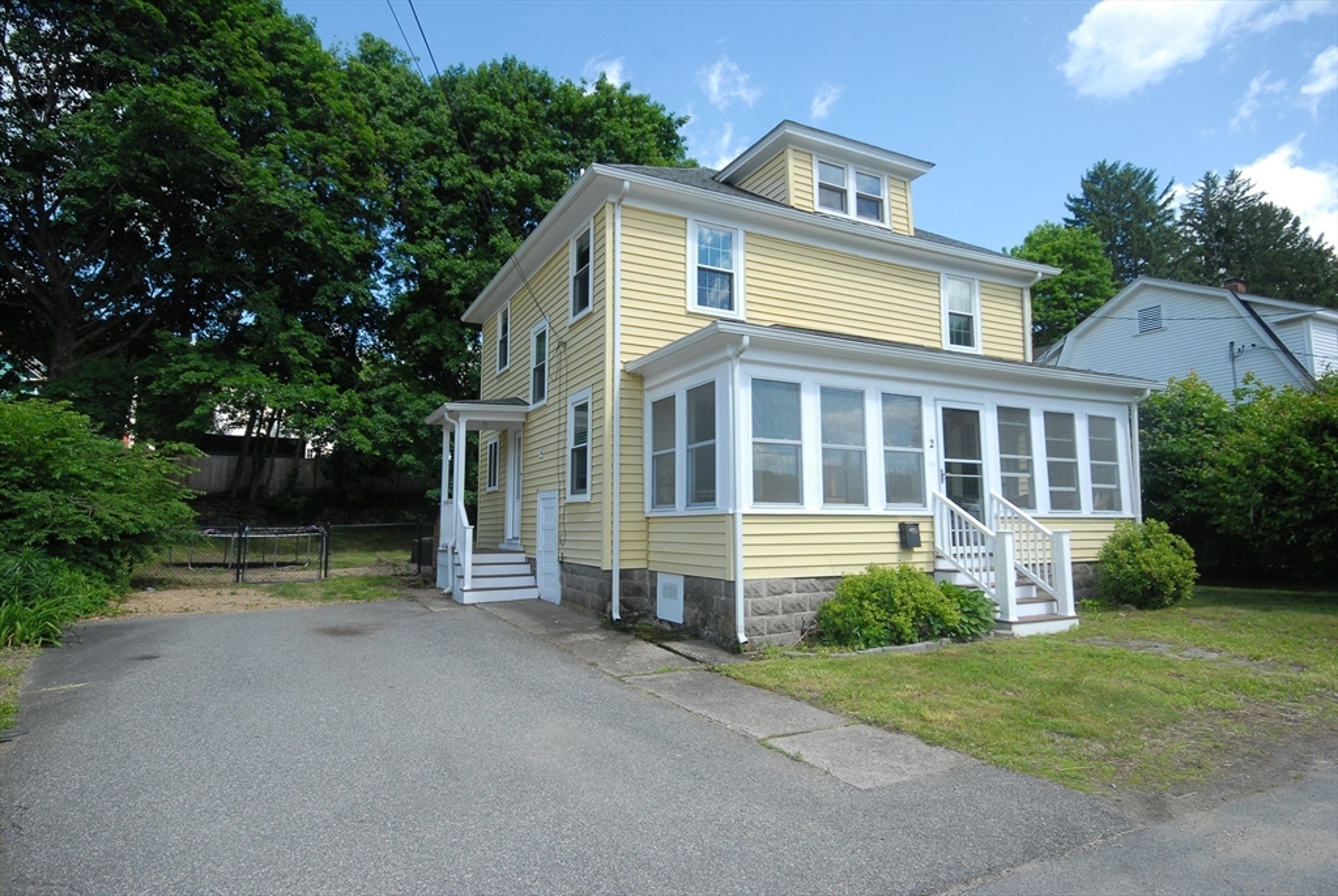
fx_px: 726
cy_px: 448
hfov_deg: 85.3
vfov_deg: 63.4
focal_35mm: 20
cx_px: 669
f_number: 10
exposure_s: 1/100
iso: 200
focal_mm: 13
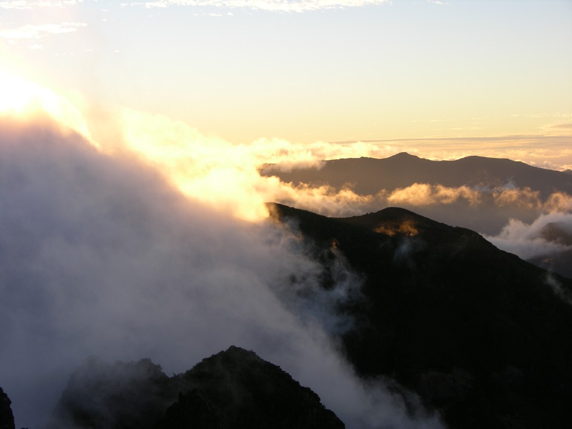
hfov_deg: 27.8
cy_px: 214
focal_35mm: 70
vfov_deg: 21.0
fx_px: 1157
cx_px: 286
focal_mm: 17.8
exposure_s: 1/138
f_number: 4.7
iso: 50
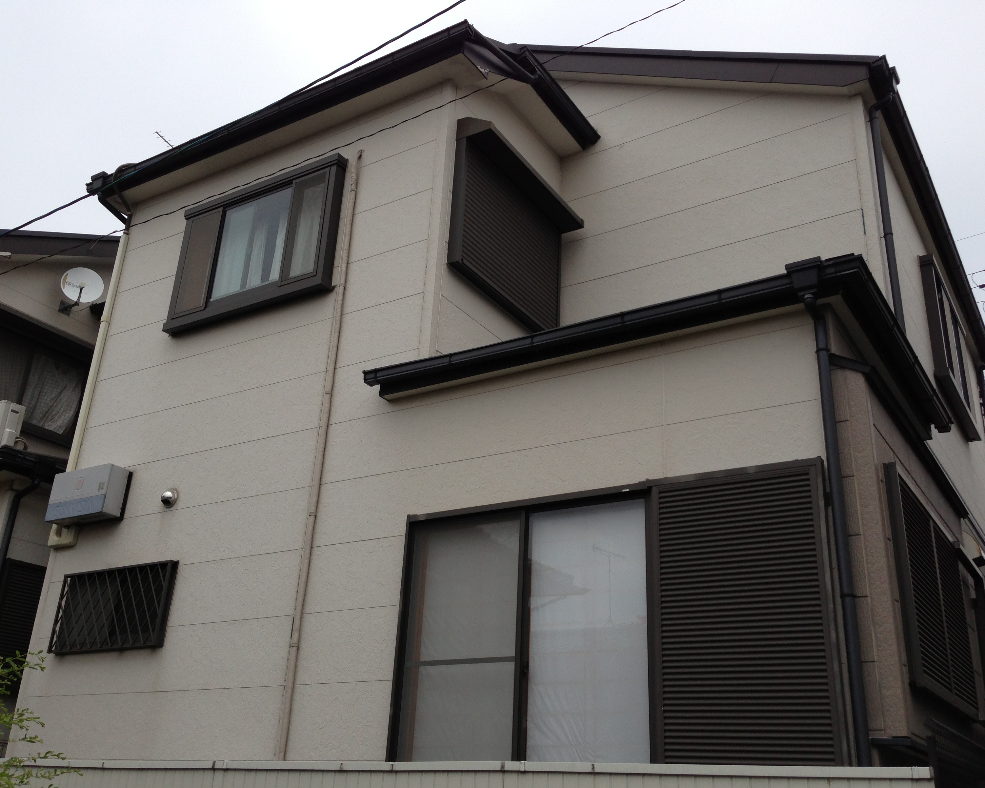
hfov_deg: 51.5
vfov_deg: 42.2
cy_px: 389
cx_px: 501
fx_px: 1020
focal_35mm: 35
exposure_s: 1/2169
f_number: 2.4
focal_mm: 4.13
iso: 50
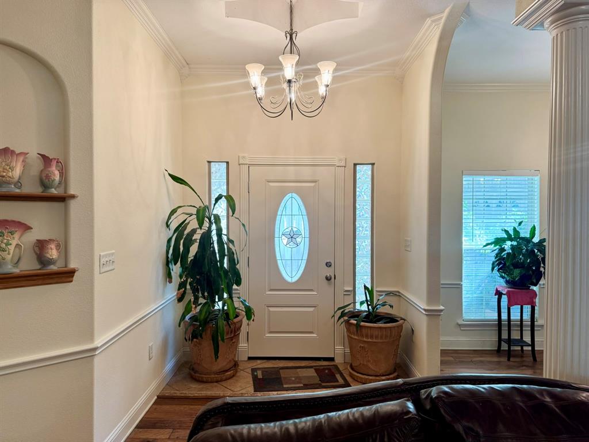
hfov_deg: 71.6
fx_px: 408
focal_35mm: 24
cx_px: 294
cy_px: 221
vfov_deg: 56.8
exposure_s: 1/120
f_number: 1.78
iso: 160
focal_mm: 6.76
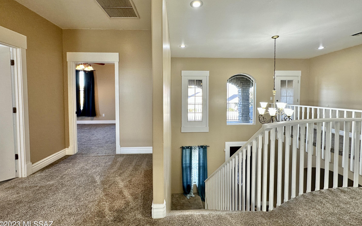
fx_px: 148
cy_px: 100
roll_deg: +0.2
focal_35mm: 15
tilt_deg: -2.6
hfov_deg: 101.5
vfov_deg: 74.5
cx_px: 180
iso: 125
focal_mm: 2.22
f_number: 2.2
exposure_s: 1/120
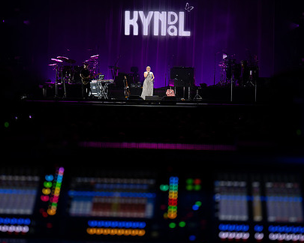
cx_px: 144
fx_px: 846
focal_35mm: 94
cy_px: 132
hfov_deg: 20.4
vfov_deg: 16.4
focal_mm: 70
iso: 800
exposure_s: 1/125
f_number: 2.8
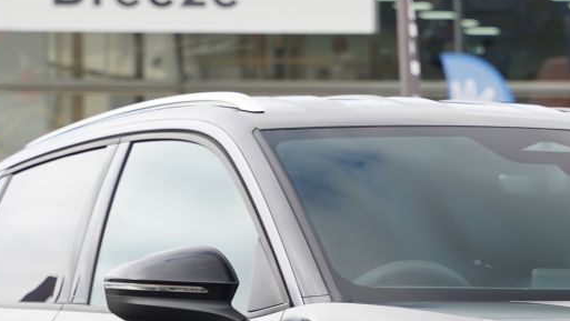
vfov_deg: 5.7
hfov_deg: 10.1
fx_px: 3205
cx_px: 626
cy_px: 433
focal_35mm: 212
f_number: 4.5
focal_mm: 65
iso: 100
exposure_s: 1/100
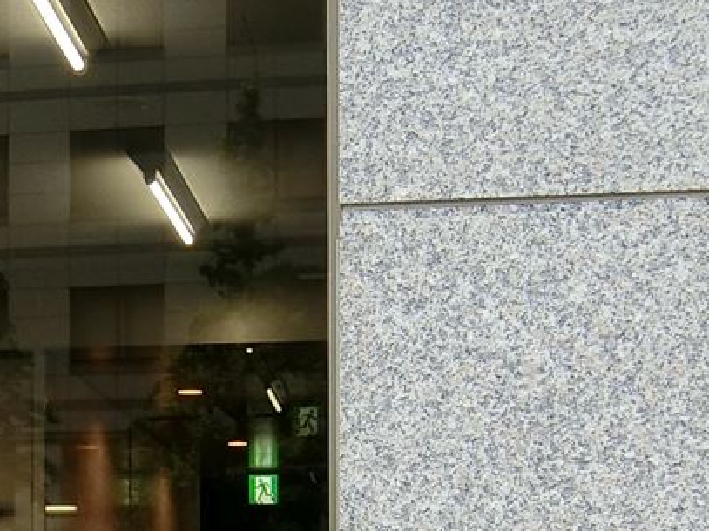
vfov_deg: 12.3
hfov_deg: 16.1
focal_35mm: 118
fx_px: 2416
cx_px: -124
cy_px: 620
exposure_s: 1/125
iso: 80
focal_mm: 6.4
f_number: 3.3
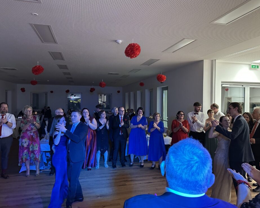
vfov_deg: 54.9
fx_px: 200
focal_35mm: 26
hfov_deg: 66.0
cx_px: 135
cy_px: 103
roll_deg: -0.5
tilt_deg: -0.8
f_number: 1.78
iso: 800
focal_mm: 6.86
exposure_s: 1/50
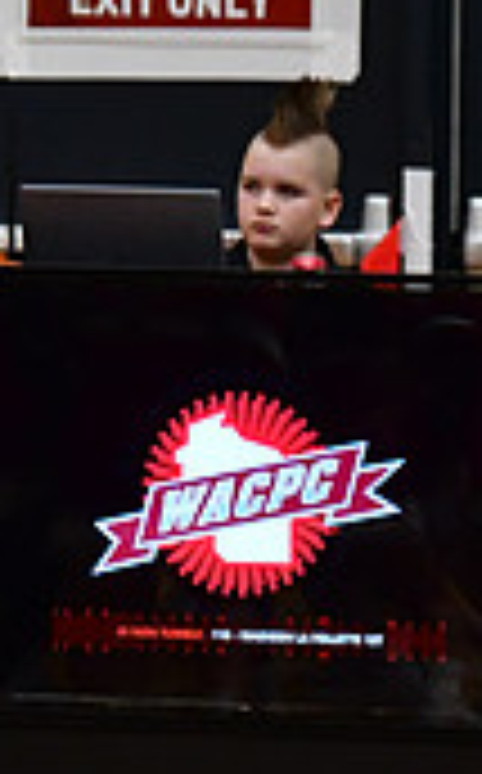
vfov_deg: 2.7
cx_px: -761
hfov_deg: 1.7
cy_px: 304
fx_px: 16343
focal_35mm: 775
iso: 4000
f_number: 4
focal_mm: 150
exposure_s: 1/500
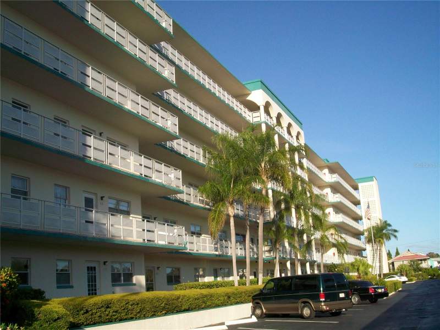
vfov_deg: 36.0
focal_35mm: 40
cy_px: 165
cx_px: 220
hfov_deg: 46.8
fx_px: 508
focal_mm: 7.1
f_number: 6.3
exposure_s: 1/250
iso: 64
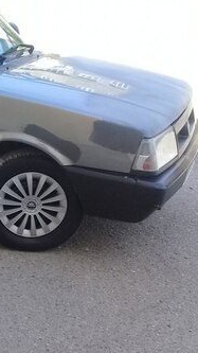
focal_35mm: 67
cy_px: 150
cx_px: -106
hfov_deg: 16.3
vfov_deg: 31.4
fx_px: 626
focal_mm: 3.3
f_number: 2.2
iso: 50
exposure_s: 1/262
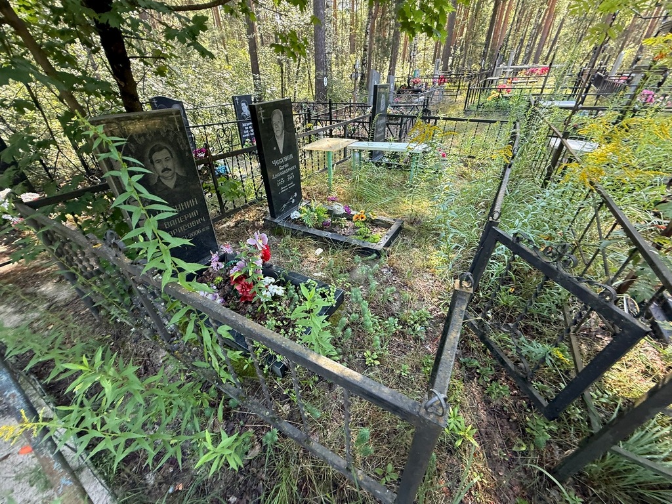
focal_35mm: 14
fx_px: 272
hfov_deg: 102.1
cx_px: 336
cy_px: 252
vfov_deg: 85.7
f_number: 2.2
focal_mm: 2.22
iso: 160
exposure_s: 1/99
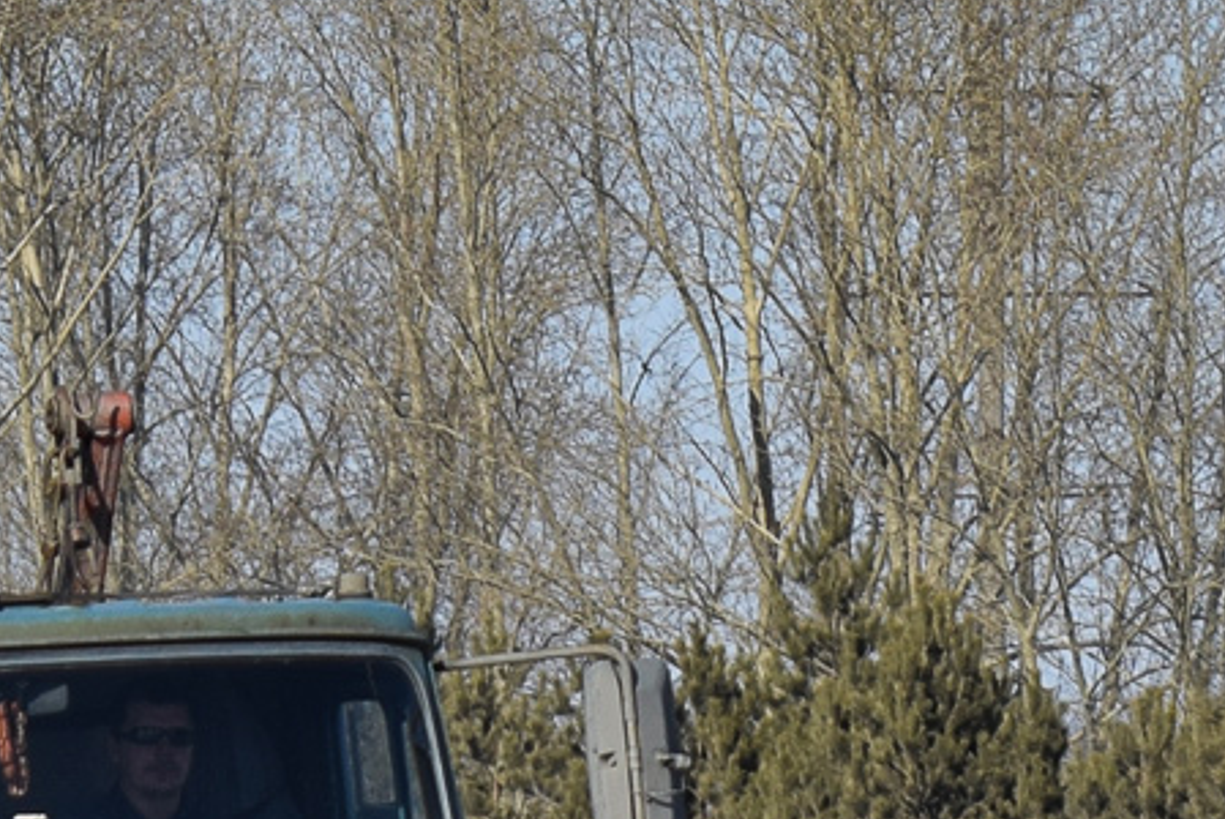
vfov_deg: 6.2
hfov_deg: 9.3
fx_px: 7502
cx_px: -30
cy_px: 966
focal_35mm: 220
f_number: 5.6
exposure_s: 1/1000
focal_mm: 55
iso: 100
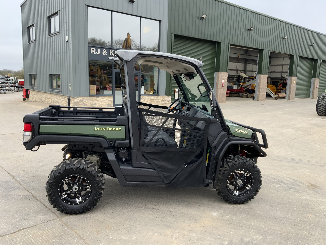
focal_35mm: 29
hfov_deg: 61.7
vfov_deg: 48.2
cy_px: 122
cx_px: 163
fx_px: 273
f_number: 1.8
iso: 40
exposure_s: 1/122
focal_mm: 3
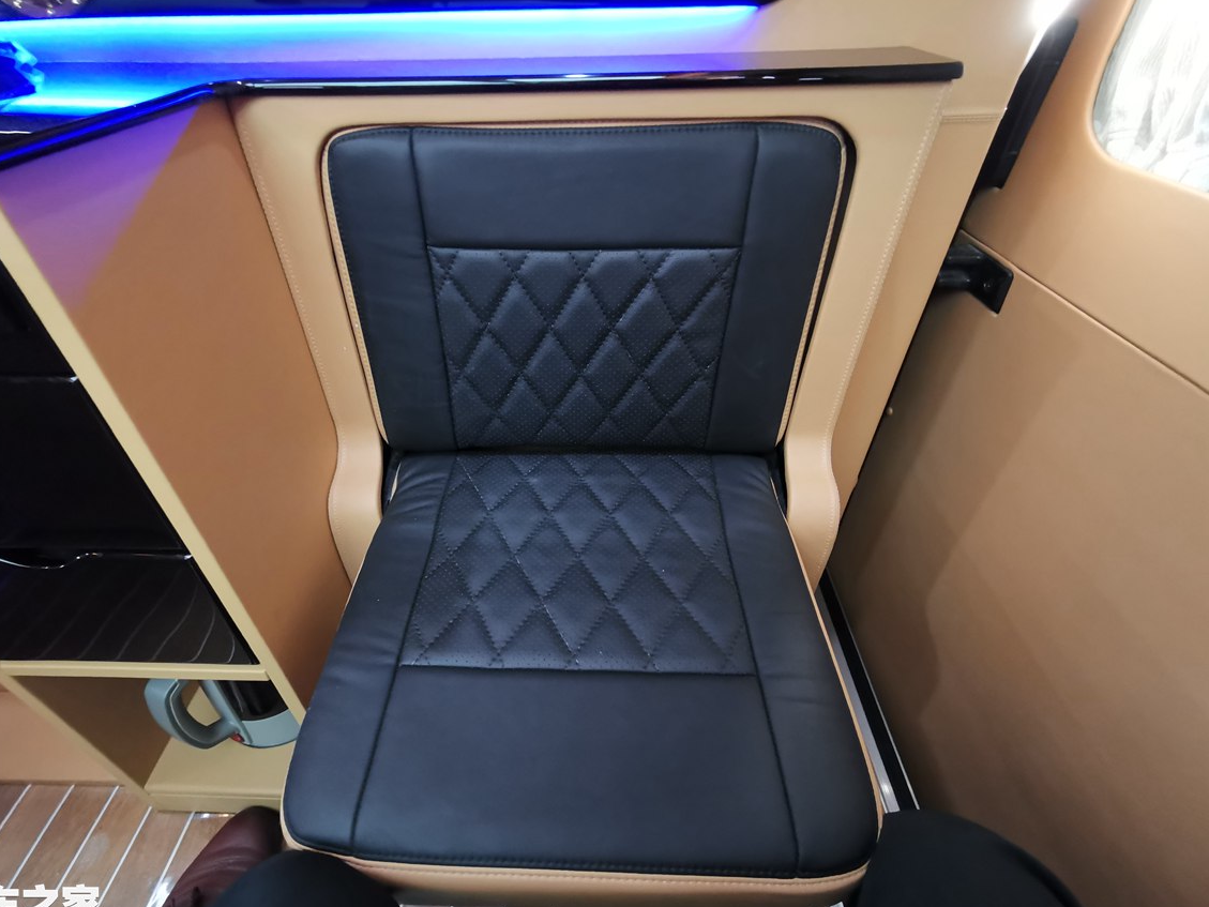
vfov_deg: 74.7
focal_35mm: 17
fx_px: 594
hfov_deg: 90.9
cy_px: 469
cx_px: 568
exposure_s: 1/25
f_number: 2.2
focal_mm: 2.35
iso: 1250
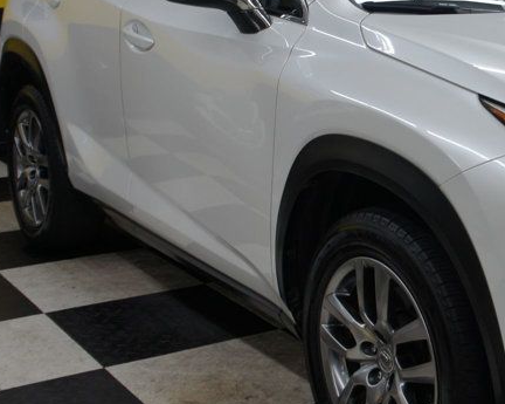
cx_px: 487
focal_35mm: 70
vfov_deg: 21.8
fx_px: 1047
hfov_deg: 25.9
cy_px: 152
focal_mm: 21
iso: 200
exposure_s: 1/50
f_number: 4.5
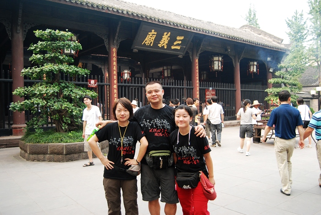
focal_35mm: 30
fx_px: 268
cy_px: 108
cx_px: 160
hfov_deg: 61.9
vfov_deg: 43.7
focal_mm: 20
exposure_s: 1/160
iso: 200
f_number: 3.8
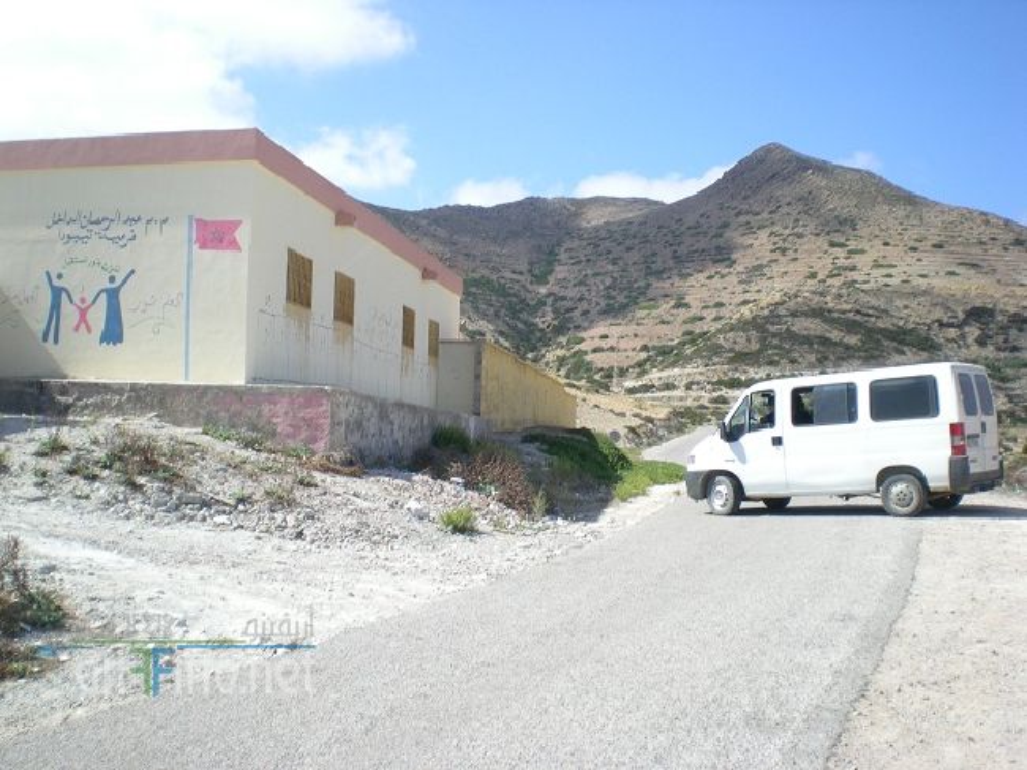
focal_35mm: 38
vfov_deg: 37.7
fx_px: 1127
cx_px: 514
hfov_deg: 49.0
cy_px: 385
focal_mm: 6.3
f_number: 4.6
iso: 50
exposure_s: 1/273
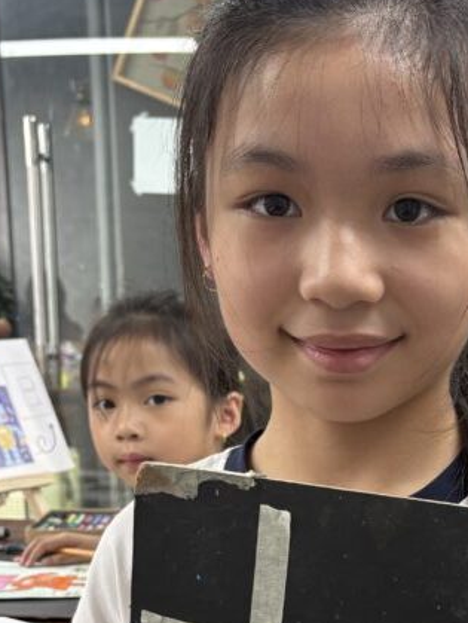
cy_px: 580
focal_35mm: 62
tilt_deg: -12.4
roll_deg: -2.1
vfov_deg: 29.7
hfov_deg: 23.2
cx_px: 397
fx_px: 1116
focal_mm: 5.96
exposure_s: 1/100
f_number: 1.6
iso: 125
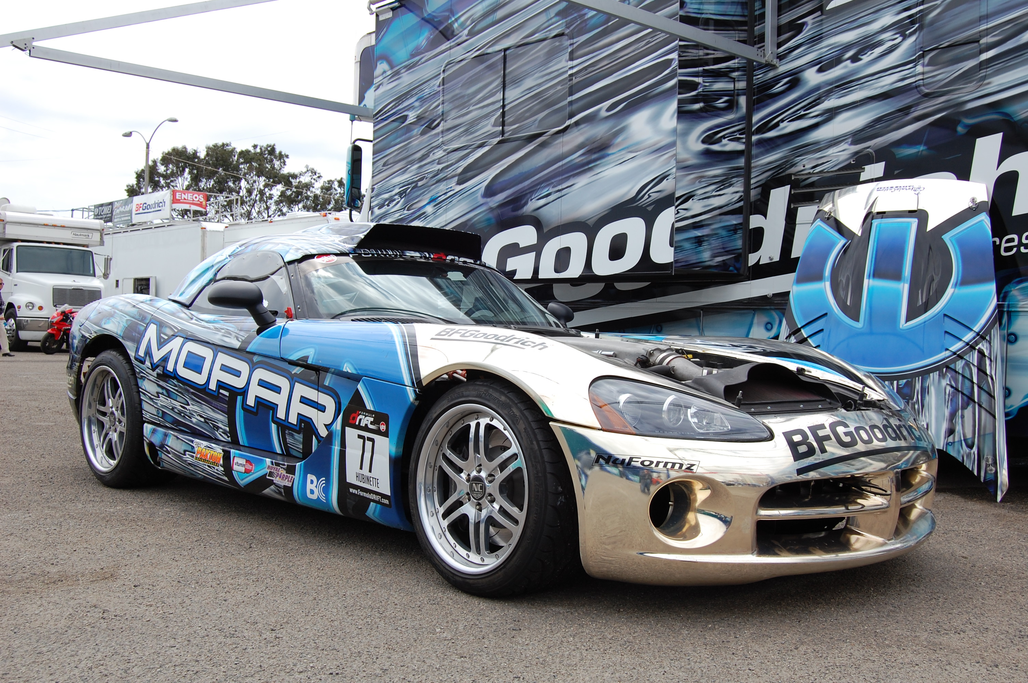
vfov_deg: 36.8
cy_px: 342
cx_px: 514
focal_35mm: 36
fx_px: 1027
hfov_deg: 53.2
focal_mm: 24
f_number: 9
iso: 200
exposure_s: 1/320
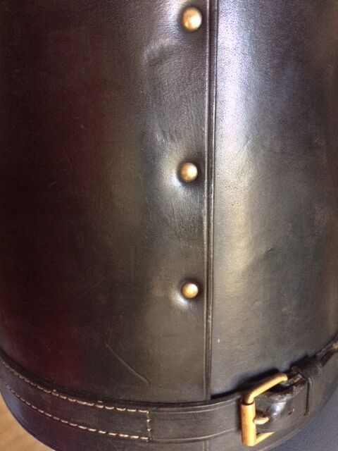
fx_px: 378
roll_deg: +15.5
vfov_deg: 61.7
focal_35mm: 29
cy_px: 226
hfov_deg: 48.2
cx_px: 169
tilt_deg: -44.0
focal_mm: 4.15
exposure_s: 1/33
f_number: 2.2
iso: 320
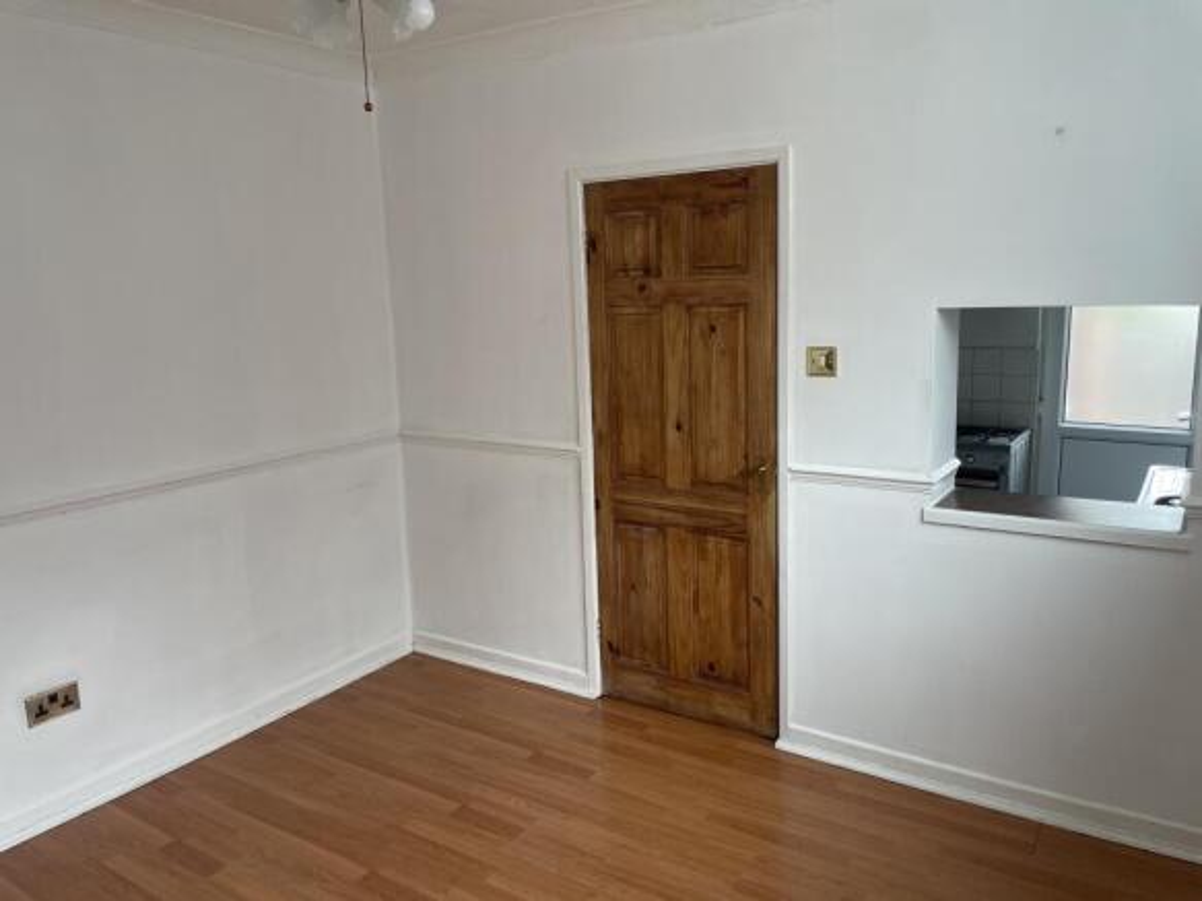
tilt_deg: -9.8
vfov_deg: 53.0
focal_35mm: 26
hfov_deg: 67.3
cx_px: 601
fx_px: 903
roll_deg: +2.0
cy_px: 450
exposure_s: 1/121
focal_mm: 4.2
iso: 100
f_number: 1.6
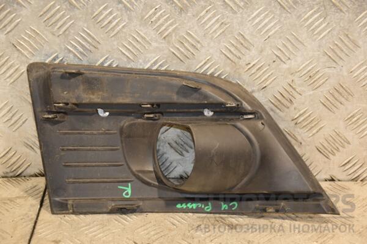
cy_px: 122
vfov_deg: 14.7
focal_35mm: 93
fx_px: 948
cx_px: 184
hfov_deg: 21.9
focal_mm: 62
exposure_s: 1/100
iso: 800
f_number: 5.3
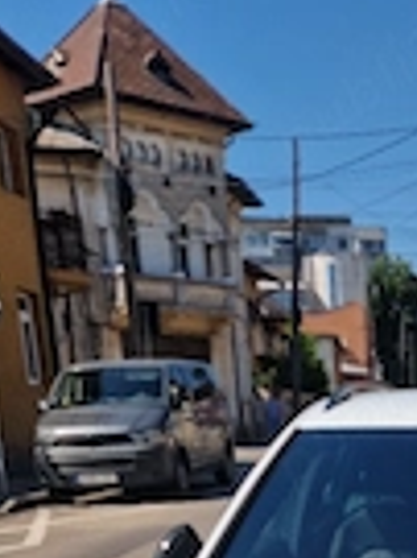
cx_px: 491
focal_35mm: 68
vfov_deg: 24.4
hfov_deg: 20.3
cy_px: 756
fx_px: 1094
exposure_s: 1/3333
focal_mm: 5.4
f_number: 1.8
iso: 50
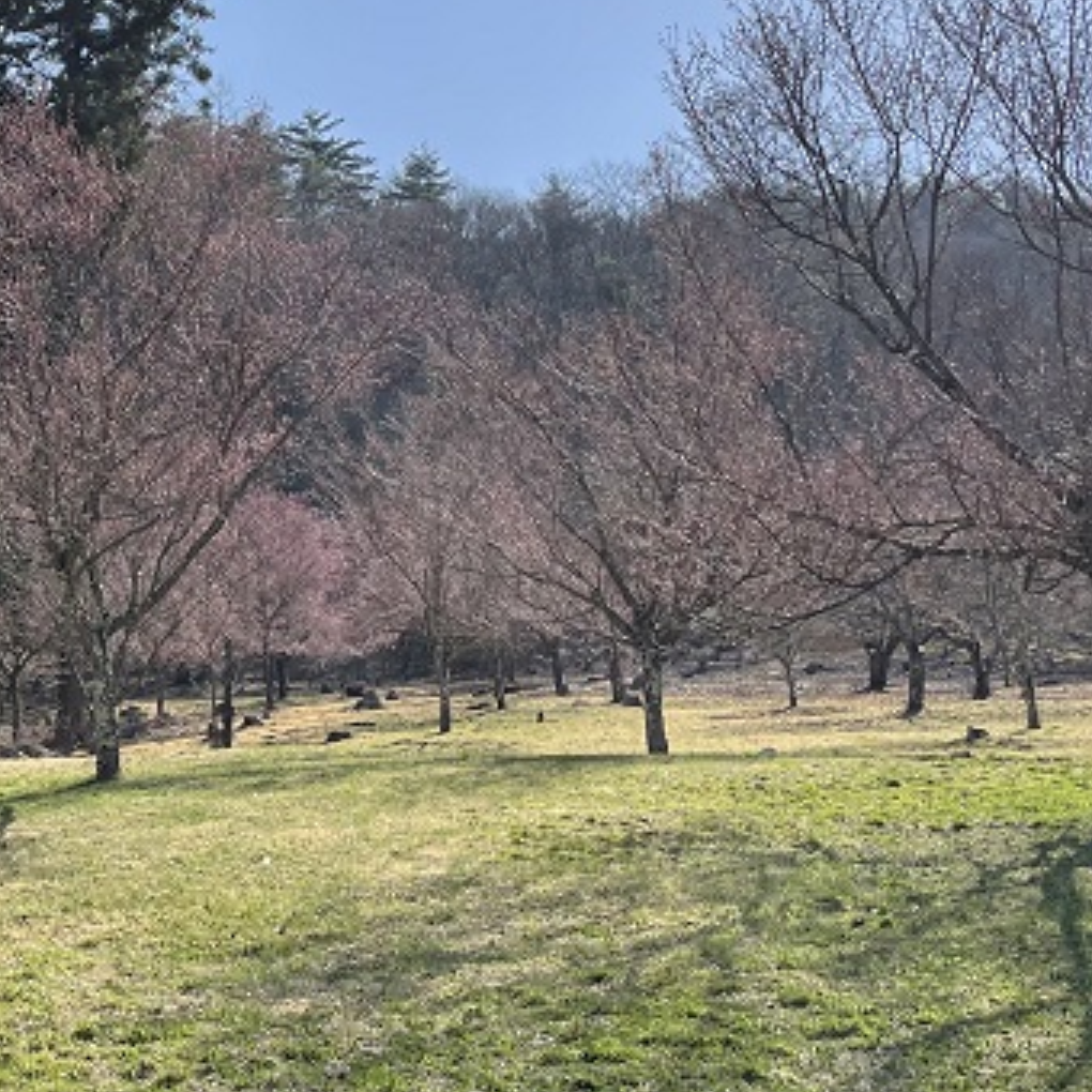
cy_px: 320
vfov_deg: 30.7
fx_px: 1963
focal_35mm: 55
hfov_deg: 28.6
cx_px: -63
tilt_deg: +18.2
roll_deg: -1.7
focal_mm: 4.2
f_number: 1.6
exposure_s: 1/3861
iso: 32
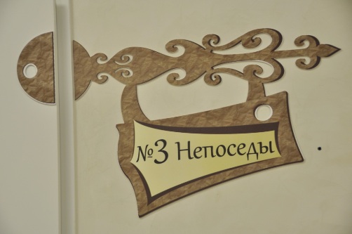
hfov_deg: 22.7
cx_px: 176
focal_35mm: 90
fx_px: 879
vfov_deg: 15.1
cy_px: 117
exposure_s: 1/25
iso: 400
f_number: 4.8
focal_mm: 60
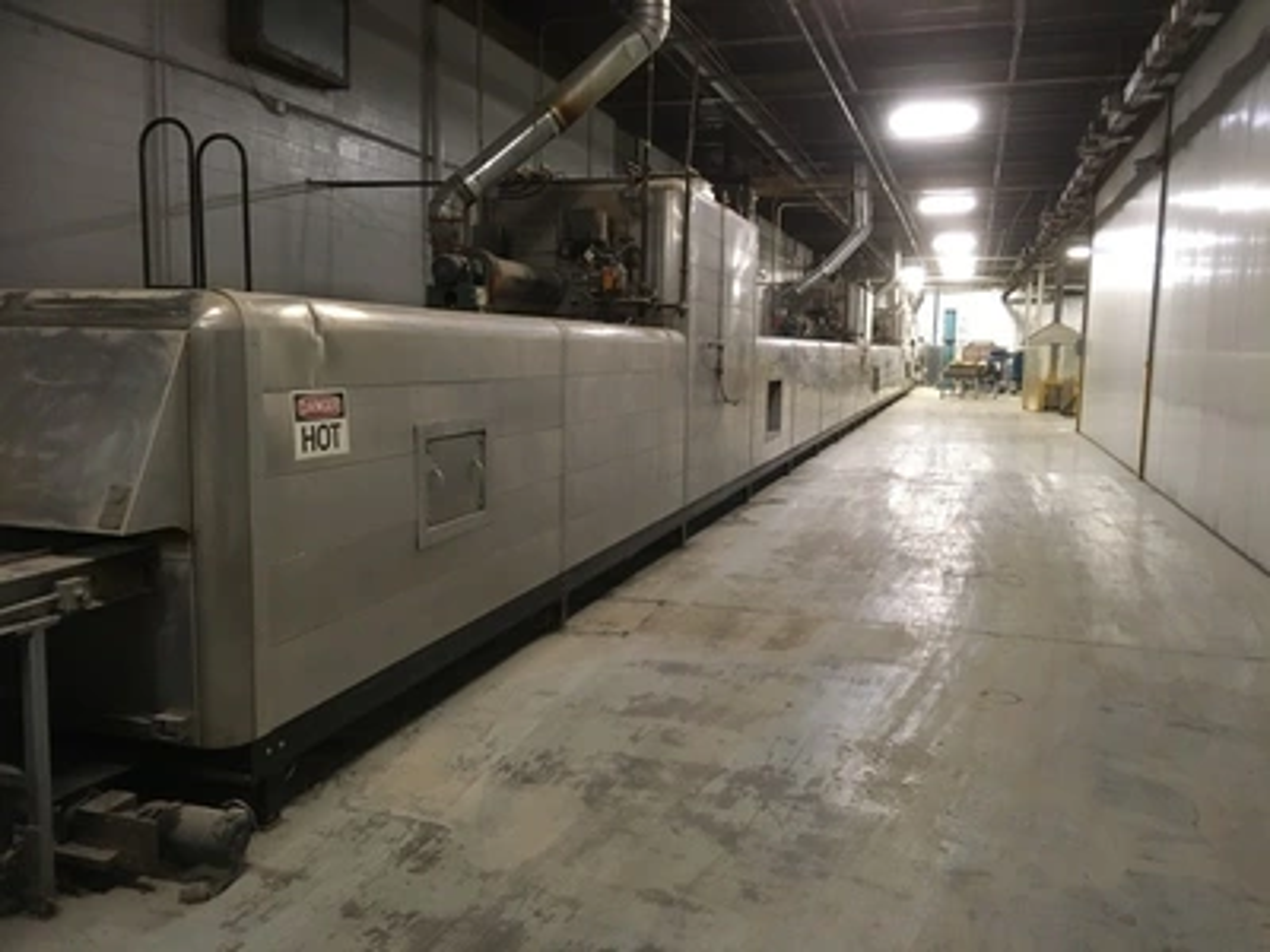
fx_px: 1064
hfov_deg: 61.7
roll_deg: -1.6
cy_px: 476
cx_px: 635
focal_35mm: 29
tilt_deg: -7.7
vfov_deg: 48.2
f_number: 2.2
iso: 200
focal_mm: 4.15
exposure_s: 1/20
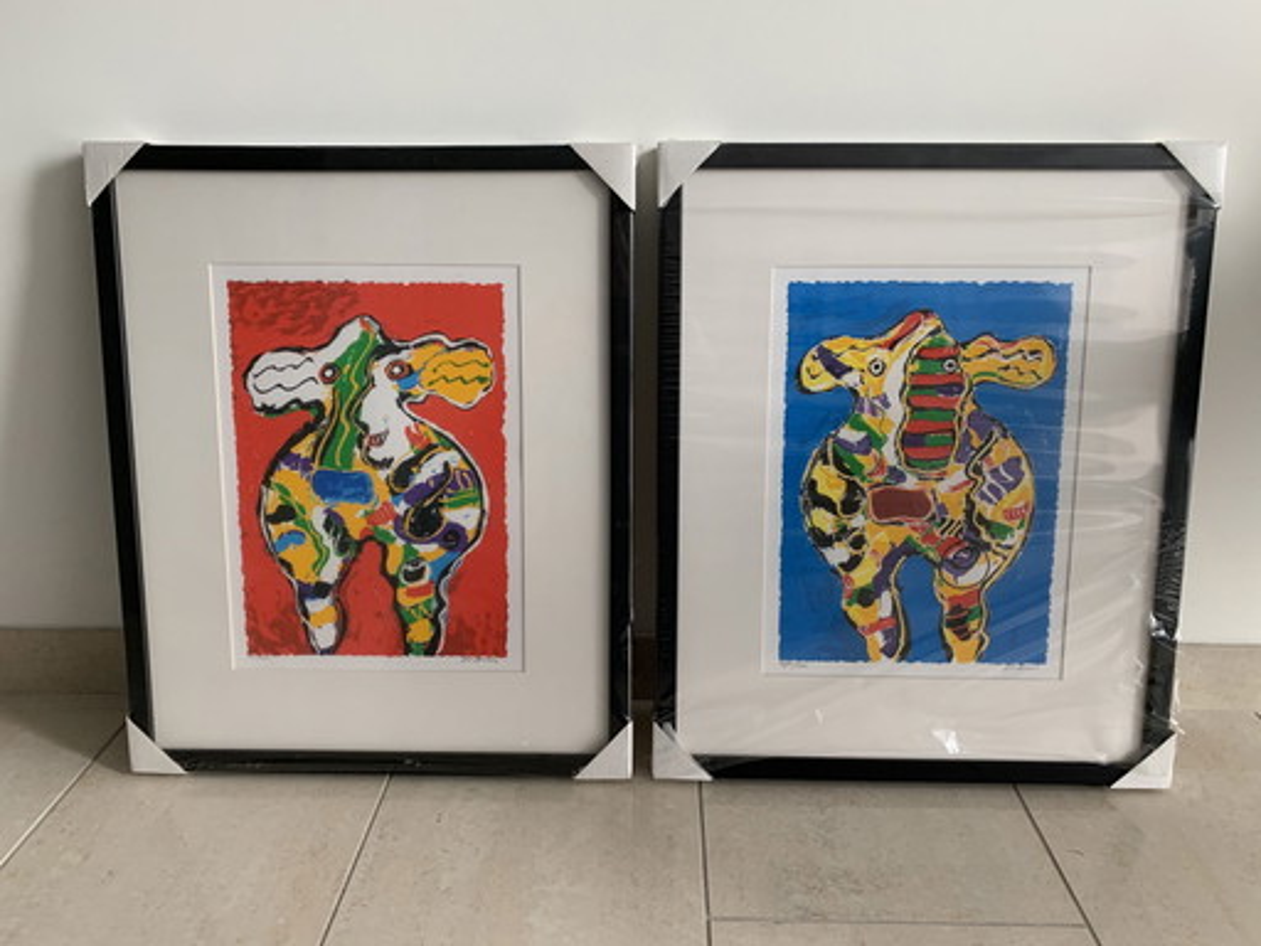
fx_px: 947
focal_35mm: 26
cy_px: 473
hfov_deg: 67.3
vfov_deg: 53.1
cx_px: 630
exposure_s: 1/63
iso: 100
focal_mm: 4.25
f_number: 1.8
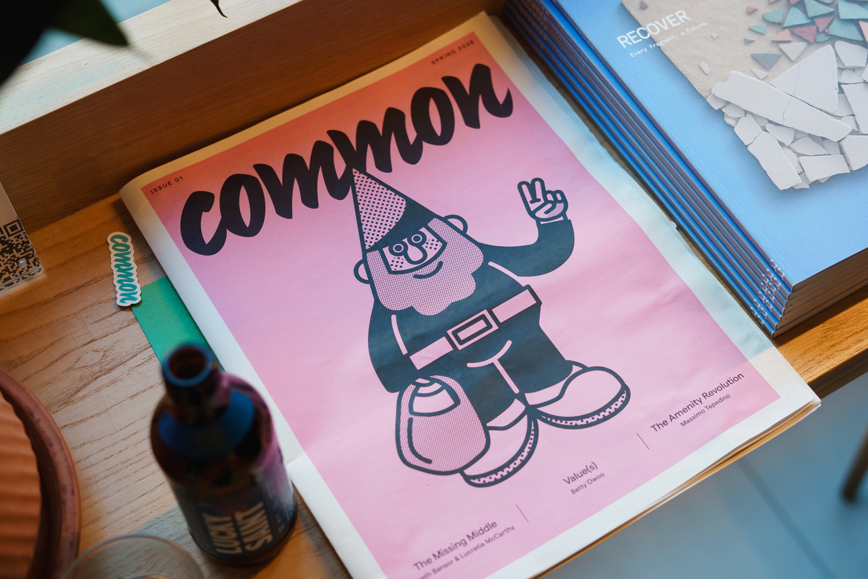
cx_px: 461
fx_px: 1281
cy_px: 296
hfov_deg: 37.4
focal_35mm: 53
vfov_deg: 25.5
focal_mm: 50
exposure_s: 1/100
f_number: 3.2
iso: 640
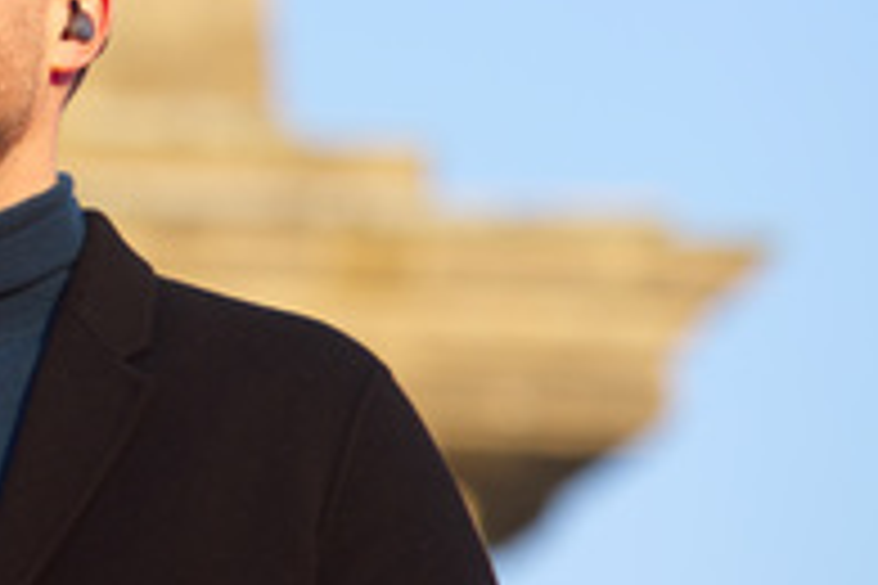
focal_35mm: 335
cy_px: 256
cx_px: 2
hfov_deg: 6.1
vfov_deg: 4.1
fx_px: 8170
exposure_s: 1/320
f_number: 4.5
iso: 100
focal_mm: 145
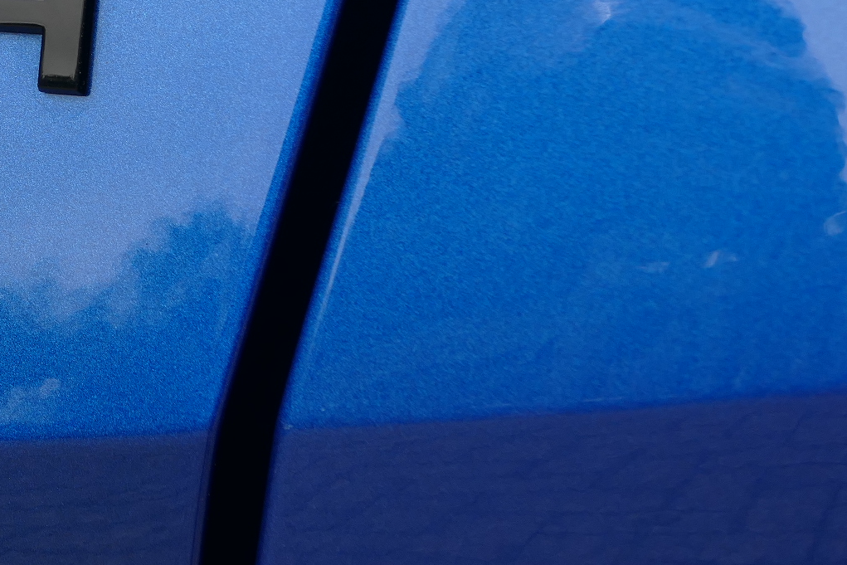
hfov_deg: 10.1
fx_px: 4729
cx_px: -210
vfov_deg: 6.8
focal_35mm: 201
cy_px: -13
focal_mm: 27.23
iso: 125
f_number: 4.5
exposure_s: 1/100
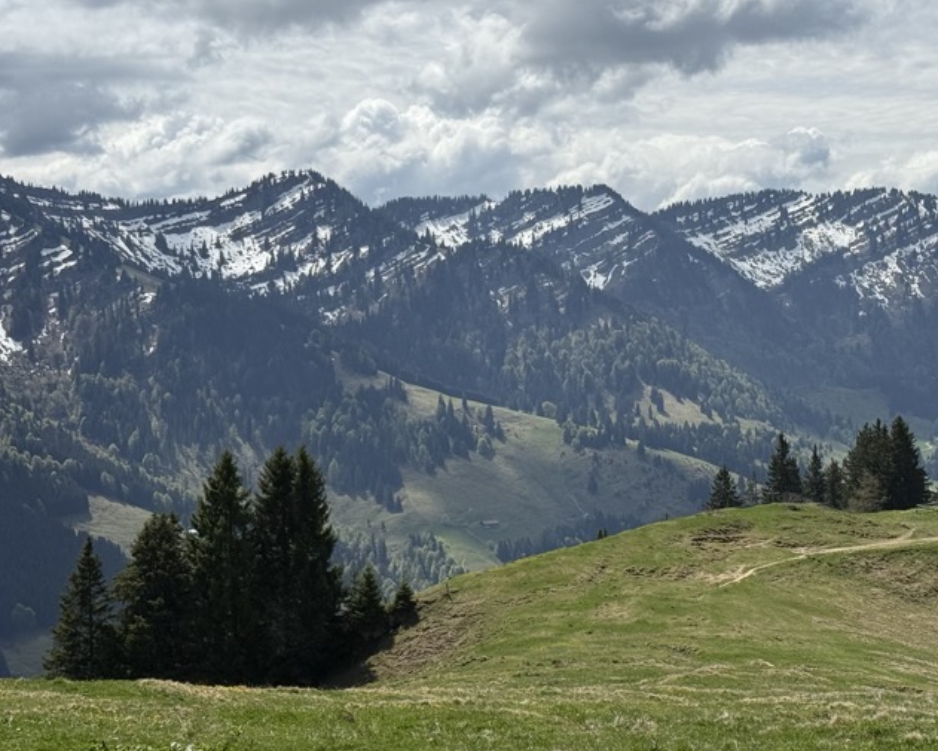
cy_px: 358
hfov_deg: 25.0
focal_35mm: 76
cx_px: 598
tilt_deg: -3.2
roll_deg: +1.2
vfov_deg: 20.2
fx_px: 2110
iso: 80
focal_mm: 6.76
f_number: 1.78
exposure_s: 1/11364
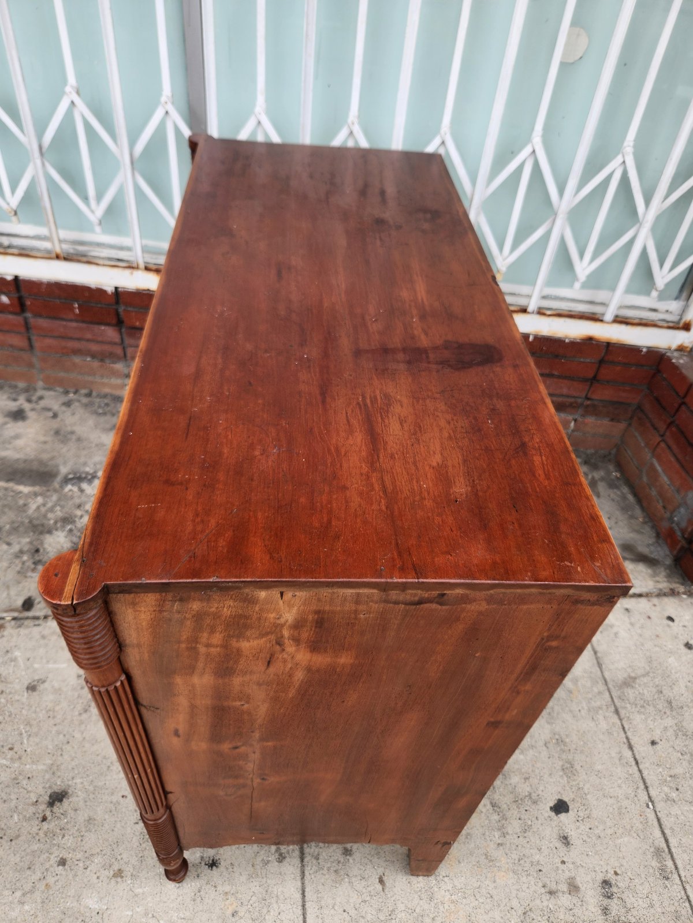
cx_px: 346
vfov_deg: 73.9
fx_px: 614
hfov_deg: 58.9
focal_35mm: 23
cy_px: 462
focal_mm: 5.4
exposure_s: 1/279
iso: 20
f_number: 1.8
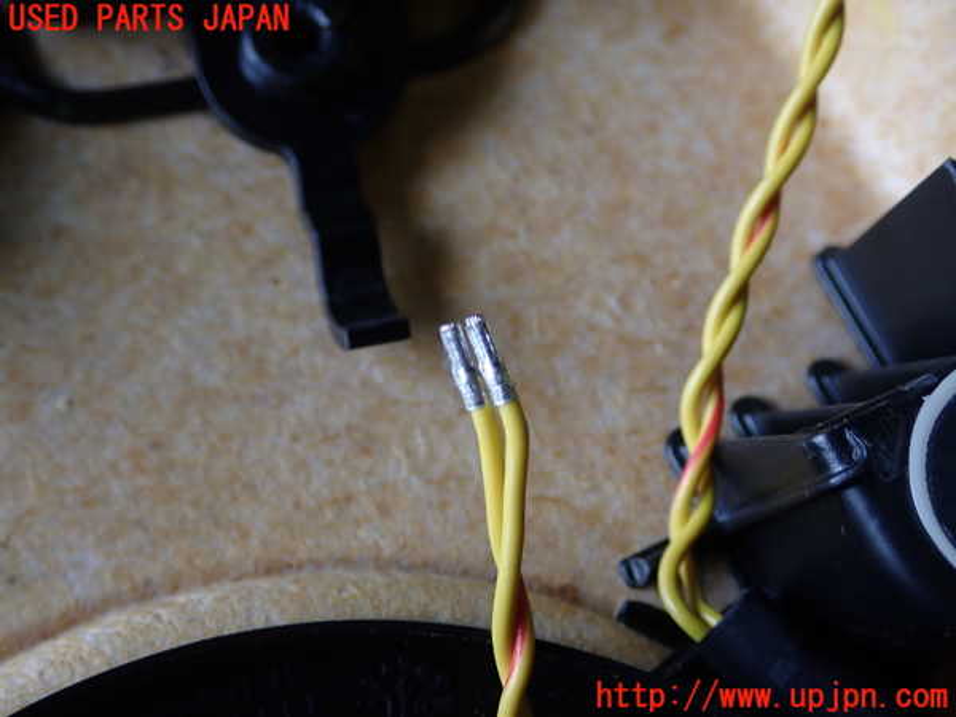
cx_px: 478
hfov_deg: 42.9
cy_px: 358
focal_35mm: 44
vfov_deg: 32.9
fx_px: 1215
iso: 160
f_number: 2.9
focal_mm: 7.84
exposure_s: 1/80
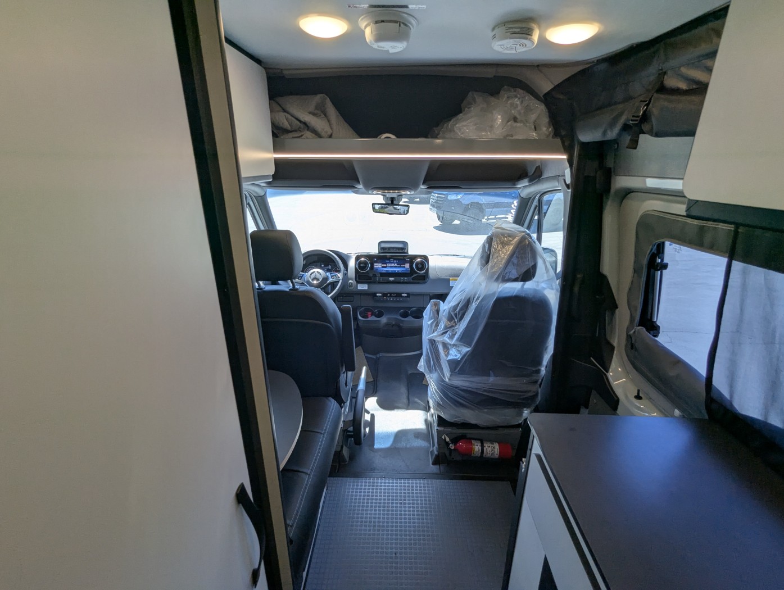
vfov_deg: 78.2
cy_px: 295
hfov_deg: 94.4
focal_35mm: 16
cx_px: 392
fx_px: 363
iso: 49
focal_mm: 2.35
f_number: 2.2
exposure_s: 1/226
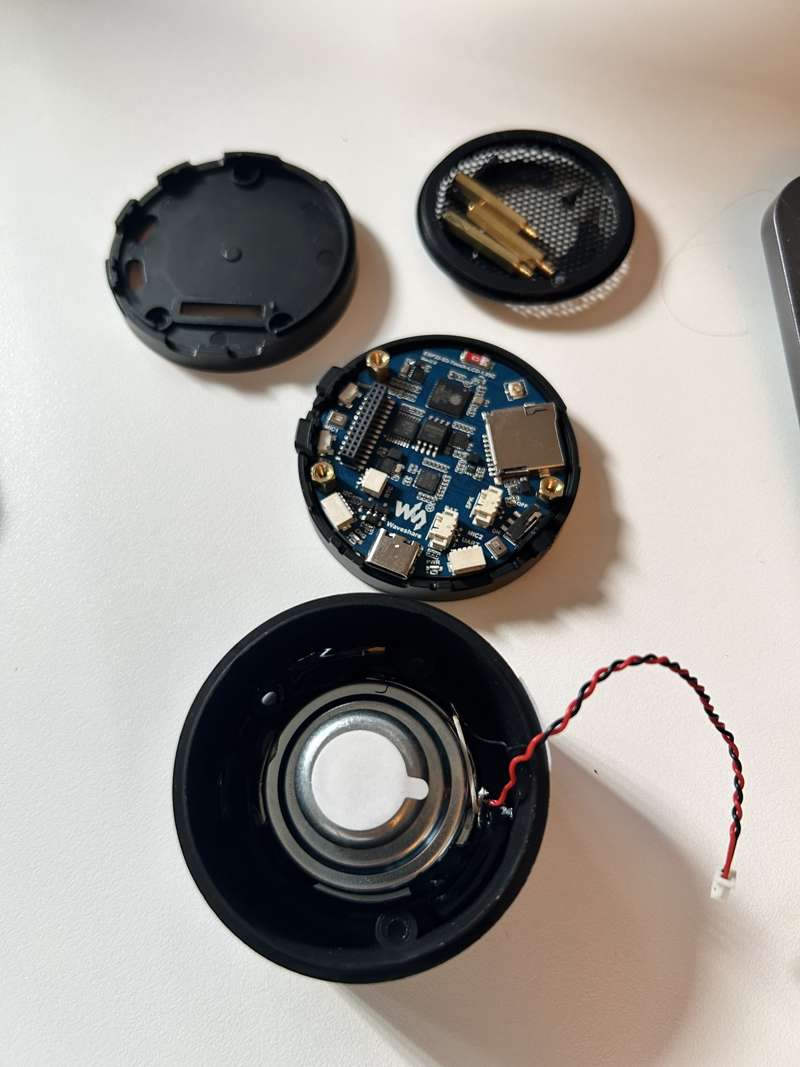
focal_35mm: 26
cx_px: 400
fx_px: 801
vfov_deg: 67.3
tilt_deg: -69.2
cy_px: 534
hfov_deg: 53.1
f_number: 1.5
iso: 125
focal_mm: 5.7
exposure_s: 1/100
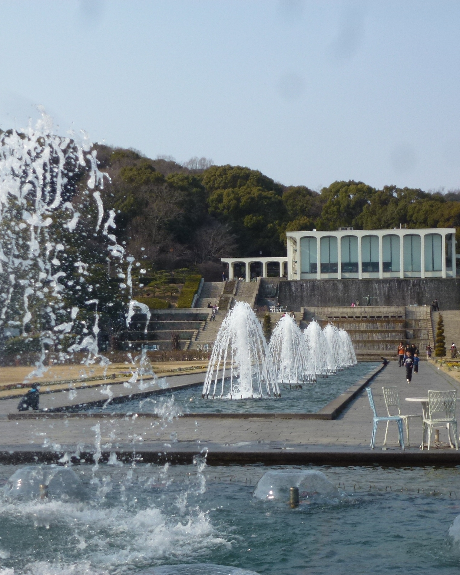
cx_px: 212
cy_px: 288
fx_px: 1276
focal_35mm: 75
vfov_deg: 25.4
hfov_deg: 20.4
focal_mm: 10.1
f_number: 4.4
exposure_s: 1/800
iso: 100
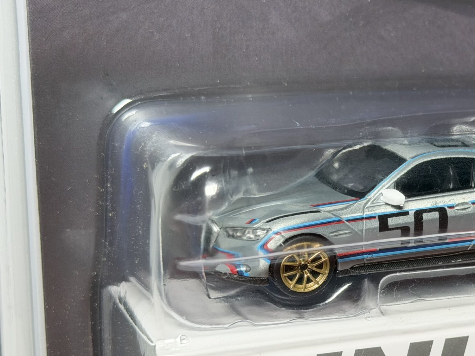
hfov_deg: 23.5
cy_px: 226
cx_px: 387
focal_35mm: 82
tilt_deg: -5.2
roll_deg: +3.3
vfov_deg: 18.0
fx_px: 1125
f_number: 1.78
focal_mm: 6.76
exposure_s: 1/121
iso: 80
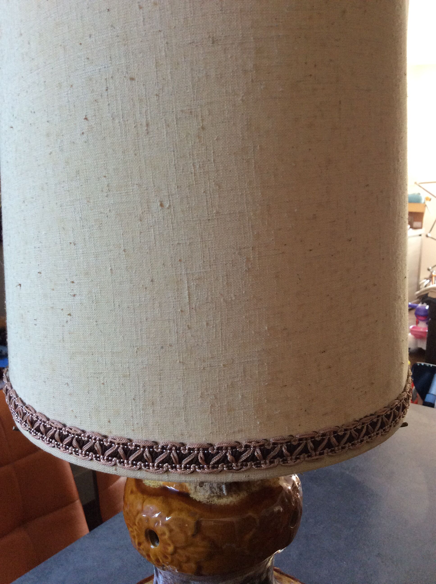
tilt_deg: -11.7
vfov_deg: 56.9
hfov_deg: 44.1
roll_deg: +0.4
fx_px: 539
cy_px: 292
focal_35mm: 32
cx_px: 218
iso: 100
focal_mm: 3.3
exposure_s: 1/25
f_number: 2.4
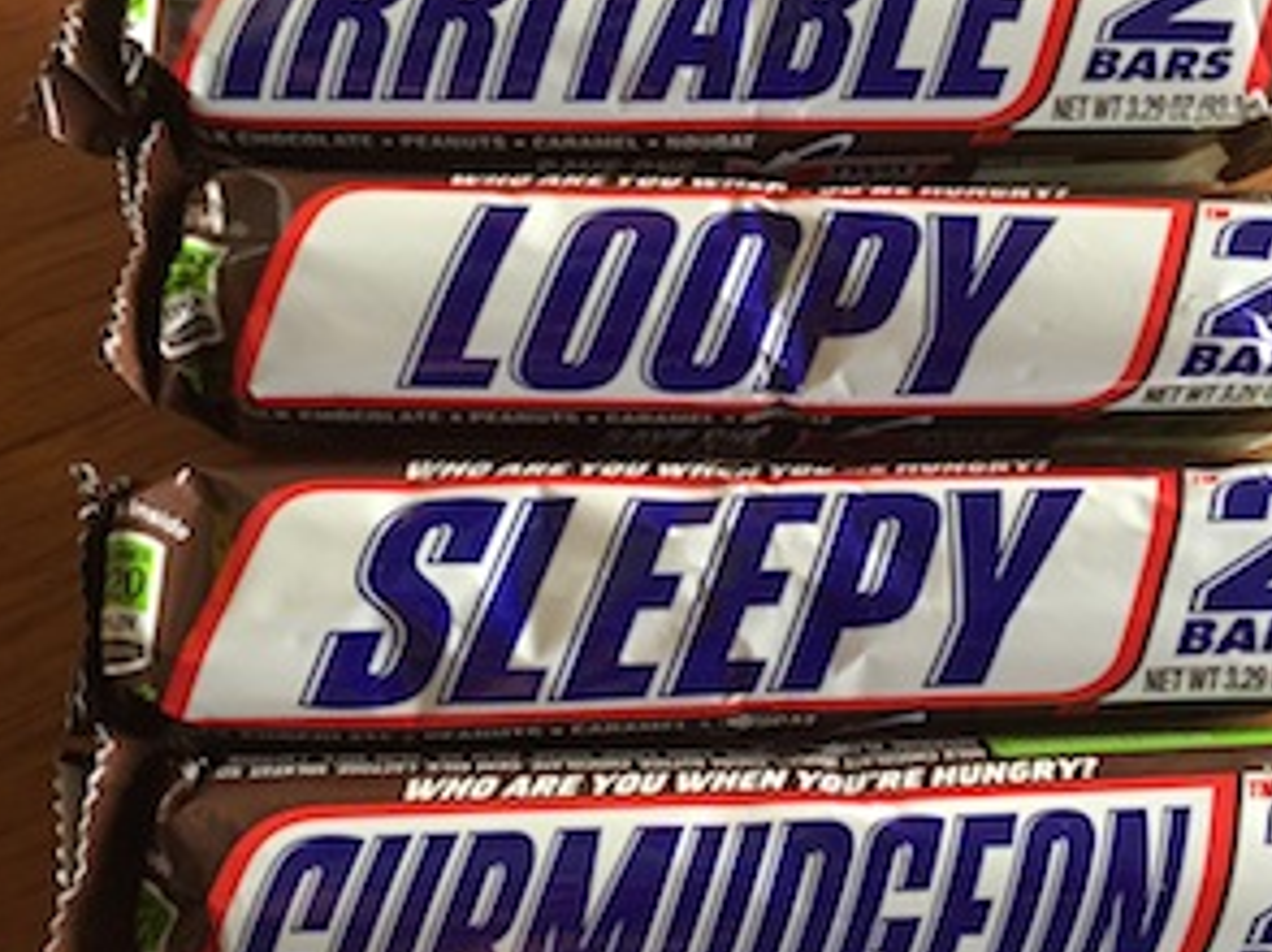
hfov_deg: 50.0
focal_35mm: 37
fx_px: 1358
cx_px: 742
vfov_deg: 38.6
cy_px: 504
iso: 125
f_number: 2.2
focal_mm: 4.15
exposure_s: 1/30
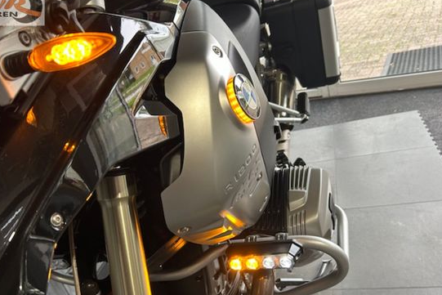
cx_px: 203
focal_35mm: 32
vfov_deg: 41.0
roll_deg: +17.2
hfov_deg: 58.6
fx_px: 393
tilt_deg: -26.3
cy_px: 171
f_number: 1.5
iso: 64
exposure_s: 1/100
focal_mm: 5.7
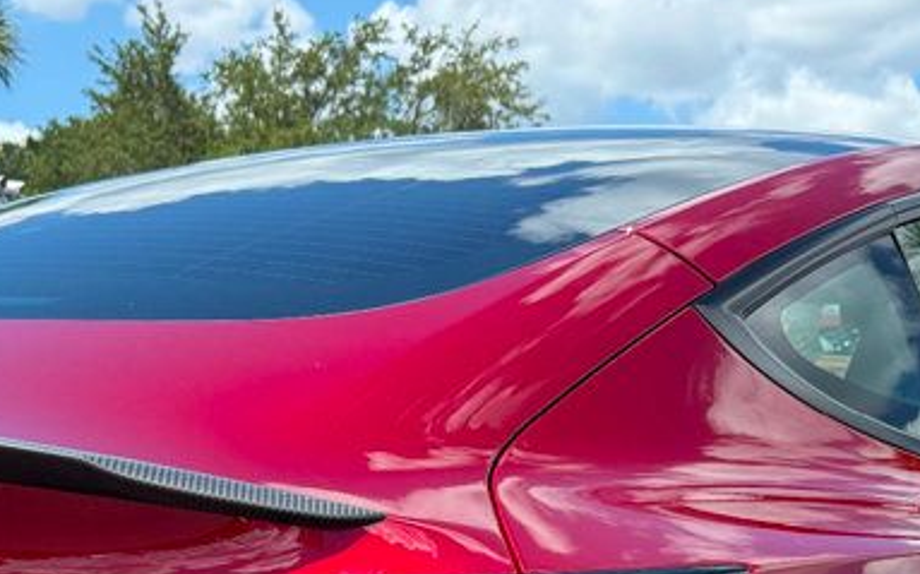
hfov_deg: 30.2
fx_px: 1704
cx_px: 406
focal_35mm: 68
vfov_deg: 17.0
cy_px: 896
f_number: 1.78
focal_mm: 6.76
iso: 100
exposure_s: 1/2445
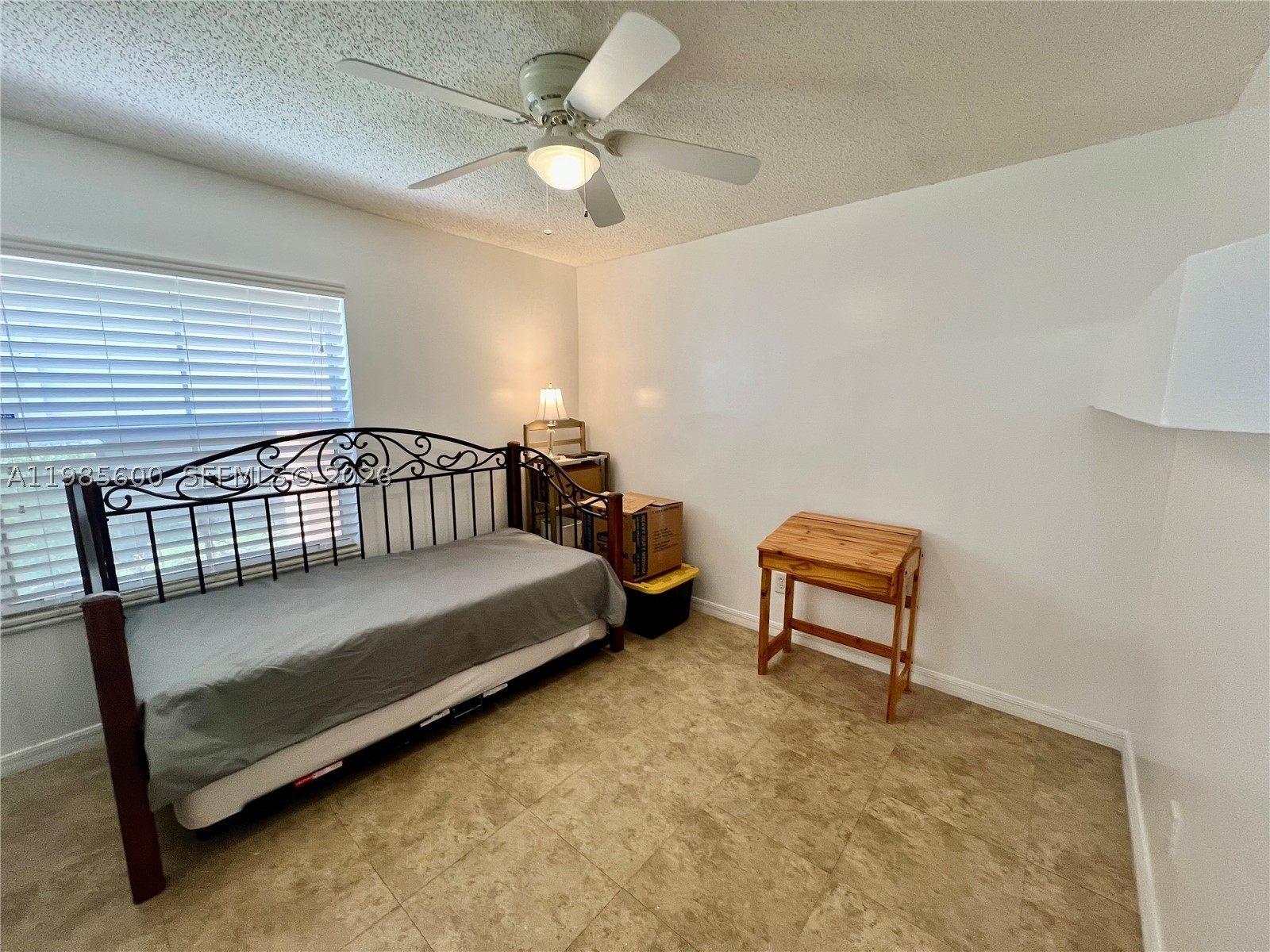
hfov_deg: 106.2
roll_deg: -0.3
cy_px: 476
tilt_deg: -8.8
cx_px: 635
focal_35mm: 13
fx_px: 477
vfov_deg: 89.9
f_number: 1.8
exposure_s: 1/120
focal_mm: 1.57
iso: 200
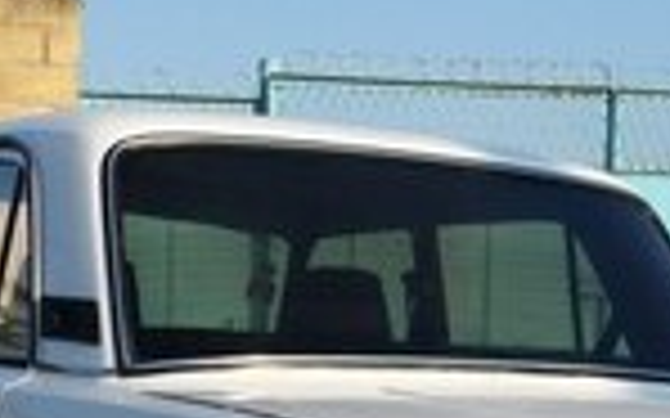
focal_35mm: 95
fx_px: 1734
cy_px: 656
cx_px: 387
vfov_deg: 12.9
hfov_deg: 21.9
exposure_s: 1/857
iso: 40
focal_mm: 3.7
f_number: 1.9
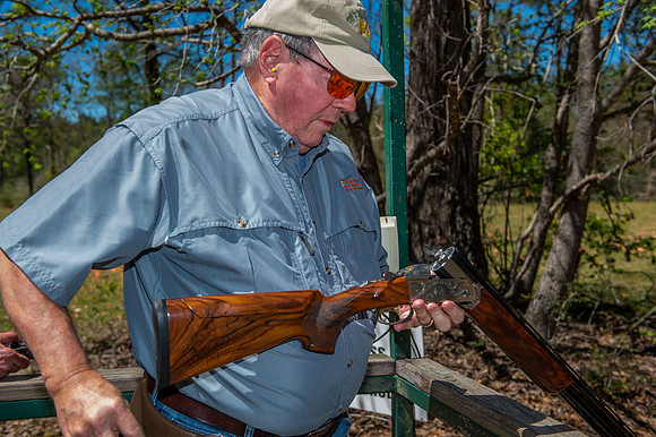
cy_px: 218
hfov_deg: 43.6
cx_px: 328
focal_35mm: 45
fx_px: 820
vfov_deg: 29.8
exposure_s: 1/250
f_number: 5.6
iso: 50
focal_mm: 45
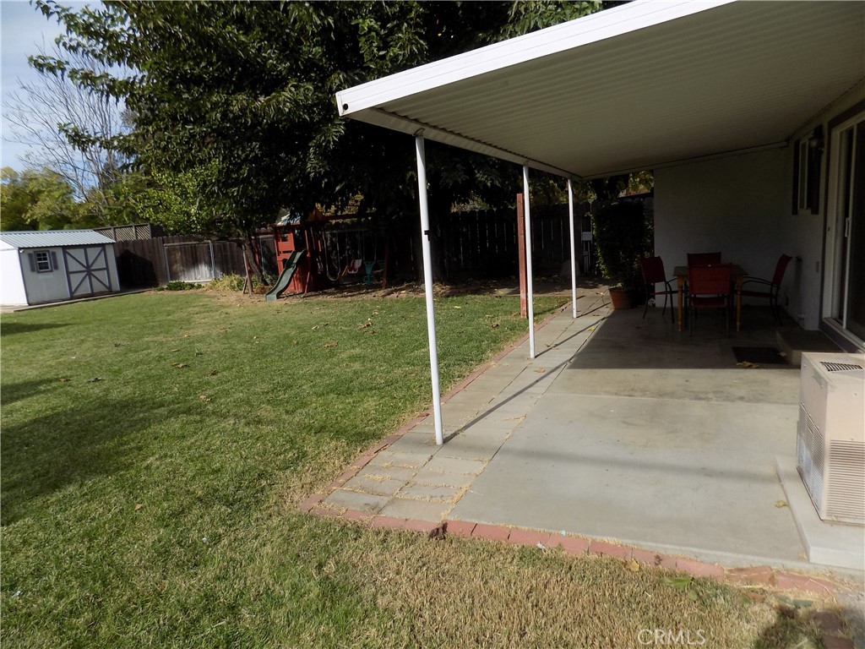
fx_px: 575
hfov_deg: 73.9
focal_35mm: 23
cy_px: 324
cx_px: 432
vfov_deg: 58.9
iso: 80
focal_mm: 4
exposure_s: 1/1000
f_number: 3.1
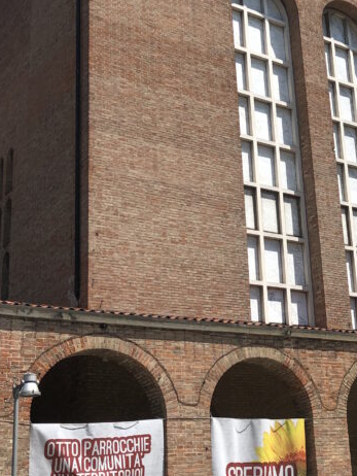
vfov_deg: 31.2
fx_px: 852
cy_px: 225
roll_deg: +5.5
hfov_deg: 22.8
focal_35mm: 62
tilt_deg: +19.7
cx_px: 350
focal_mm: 4
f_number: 1.8
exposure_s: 1/2525
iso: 20
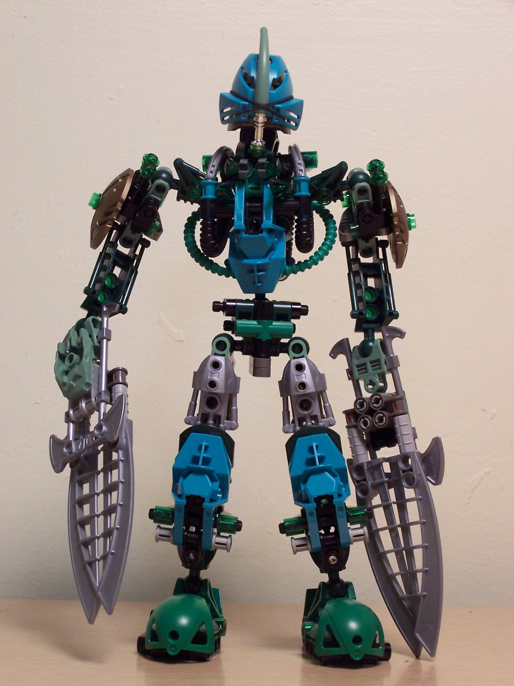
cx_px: 257
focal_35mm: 75
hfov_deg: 19.6
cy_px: 343
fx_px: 1485
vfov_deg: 26.0
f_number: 3.2
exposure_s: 1/10
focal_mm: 12.4
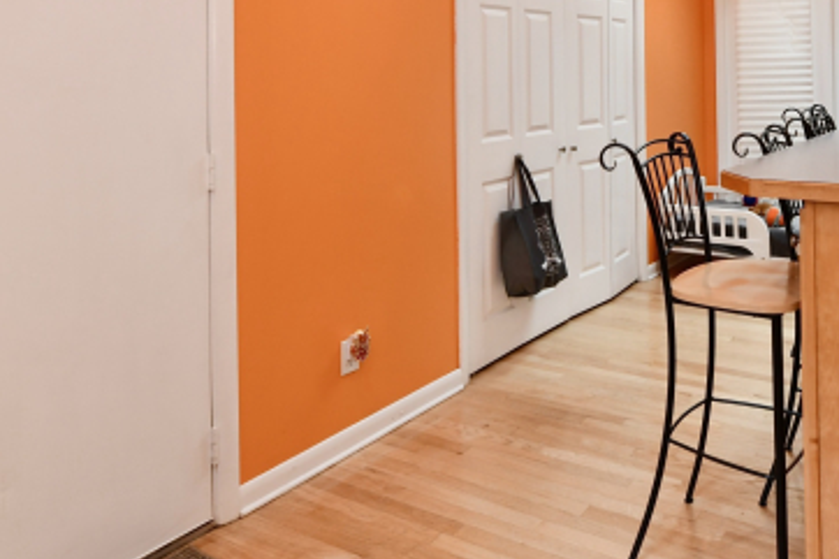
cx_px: 654
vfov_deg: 42.2
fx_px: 676
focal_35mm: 29
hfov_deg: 59.4
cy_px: 84
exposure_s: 1/60
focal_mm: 14
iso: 640
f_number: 6.3
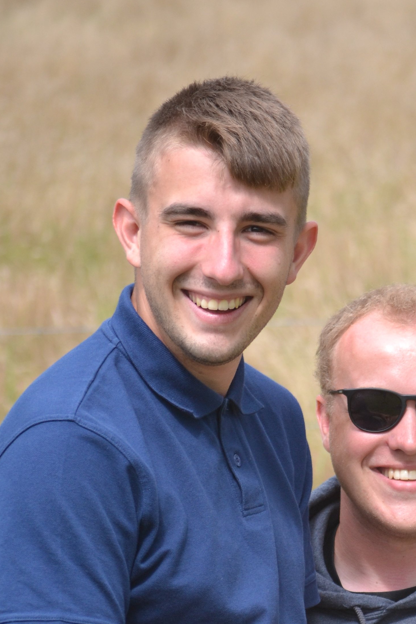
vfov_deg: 9.0
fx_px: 3952
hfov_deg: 6.0
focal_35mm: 228
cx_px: 346
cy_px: 606
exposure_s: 1/1000
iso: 400
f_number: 4.2
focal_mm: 72
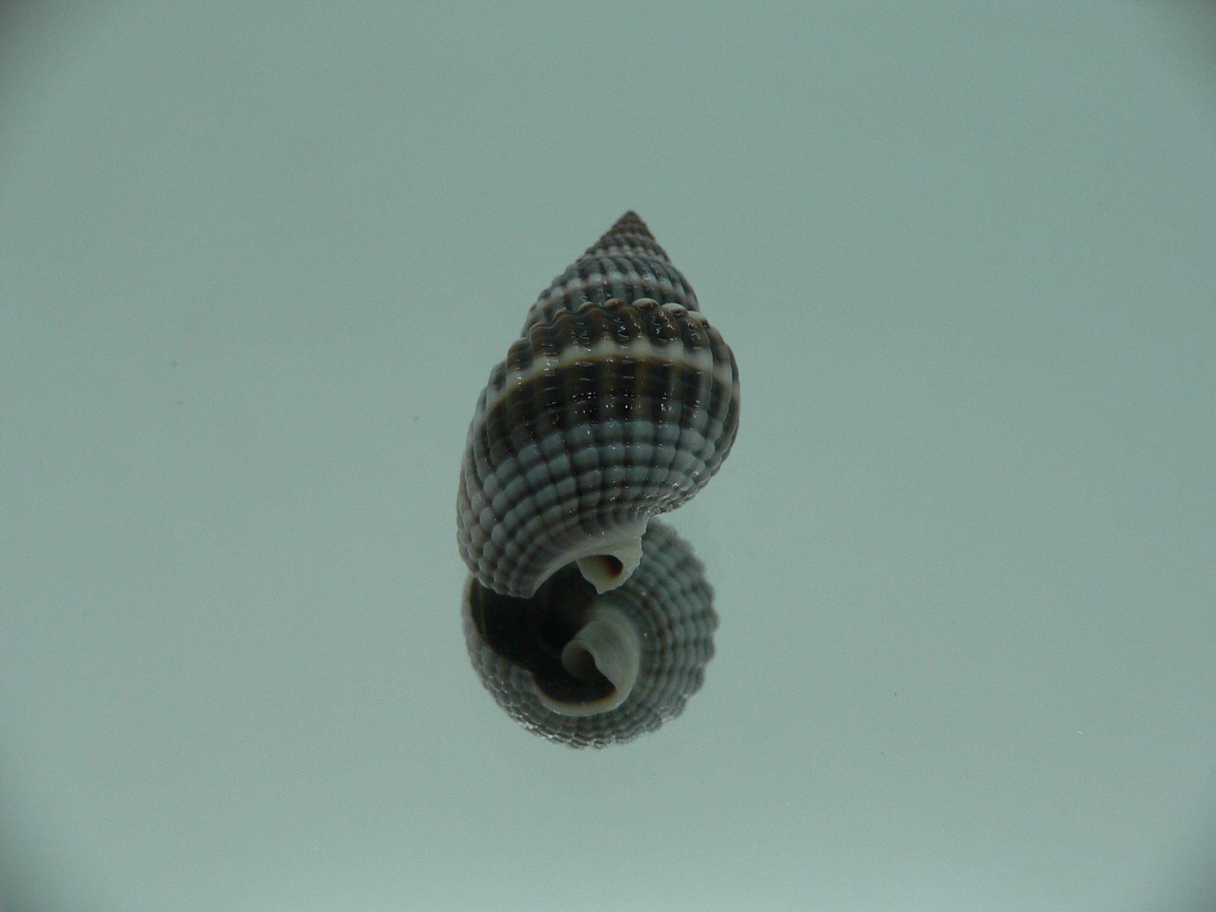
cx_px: 608
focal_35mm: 35
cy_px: 456
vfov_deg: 40.7
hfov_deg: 52.6
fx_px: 1229
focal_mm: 4.6
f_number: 2.8
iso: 80
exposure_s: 1/60
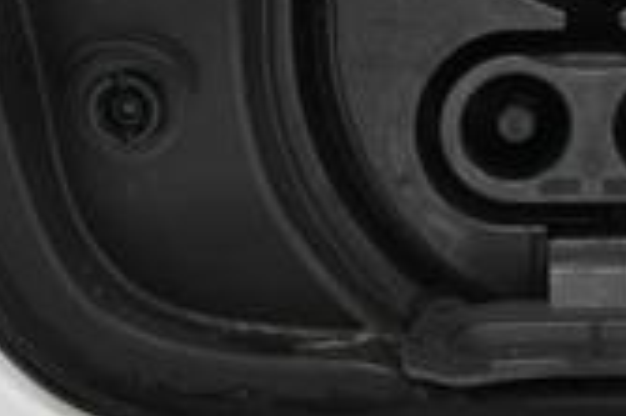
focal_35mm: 107
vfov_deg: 12.6
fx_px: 1859
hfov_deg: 18.8
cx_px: 577
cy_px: -37
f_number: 4
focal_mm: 28
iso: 4000
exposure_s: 1/160
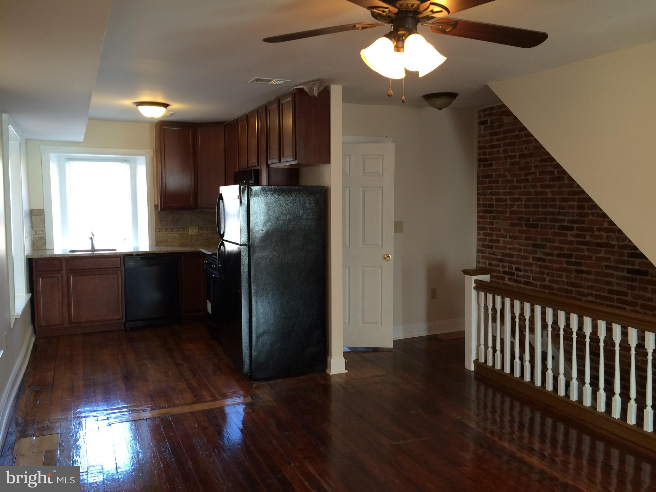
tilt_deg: -6.5
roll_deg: +0.4
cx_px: 328
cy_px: 246
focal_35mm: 29
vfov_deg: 48.2
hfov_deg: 61.7
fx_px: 550
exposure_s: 1/30
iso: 80
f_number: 2.2
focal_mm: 4.15
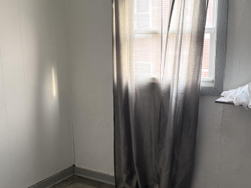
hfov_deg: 39.7
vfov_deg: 30.2
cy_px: 105
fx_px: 348
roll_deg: +0.4
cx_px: 127
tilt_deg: -11.9
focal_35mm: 48
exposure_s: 1/60
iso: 320
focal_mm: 6.76
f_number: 1.78
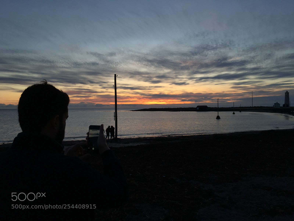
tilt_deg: -0.3
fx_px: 246
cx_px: 147
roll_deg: +0.4
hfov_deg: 61.7
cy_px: 110
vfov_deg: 48.2
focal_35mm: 29
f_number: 2.2
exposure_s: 1/131
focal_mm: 4.15
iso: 25
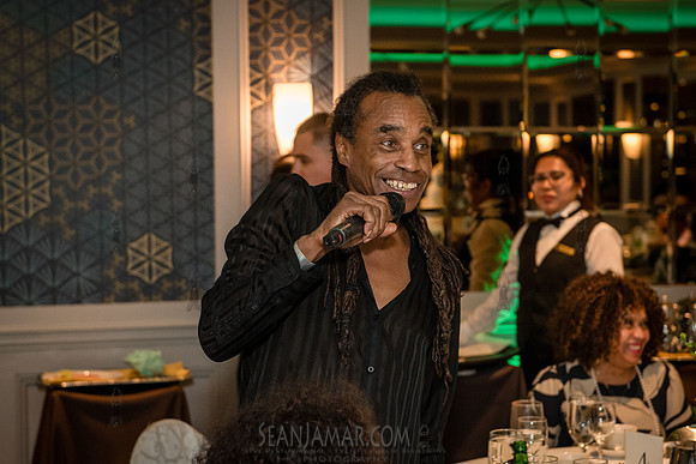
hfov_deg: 24.7
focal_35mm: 82
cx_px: 371
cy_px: 257
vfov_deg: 16.6
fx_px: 1587
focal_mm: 62
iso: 1600
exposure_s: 1/200
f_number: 3.5
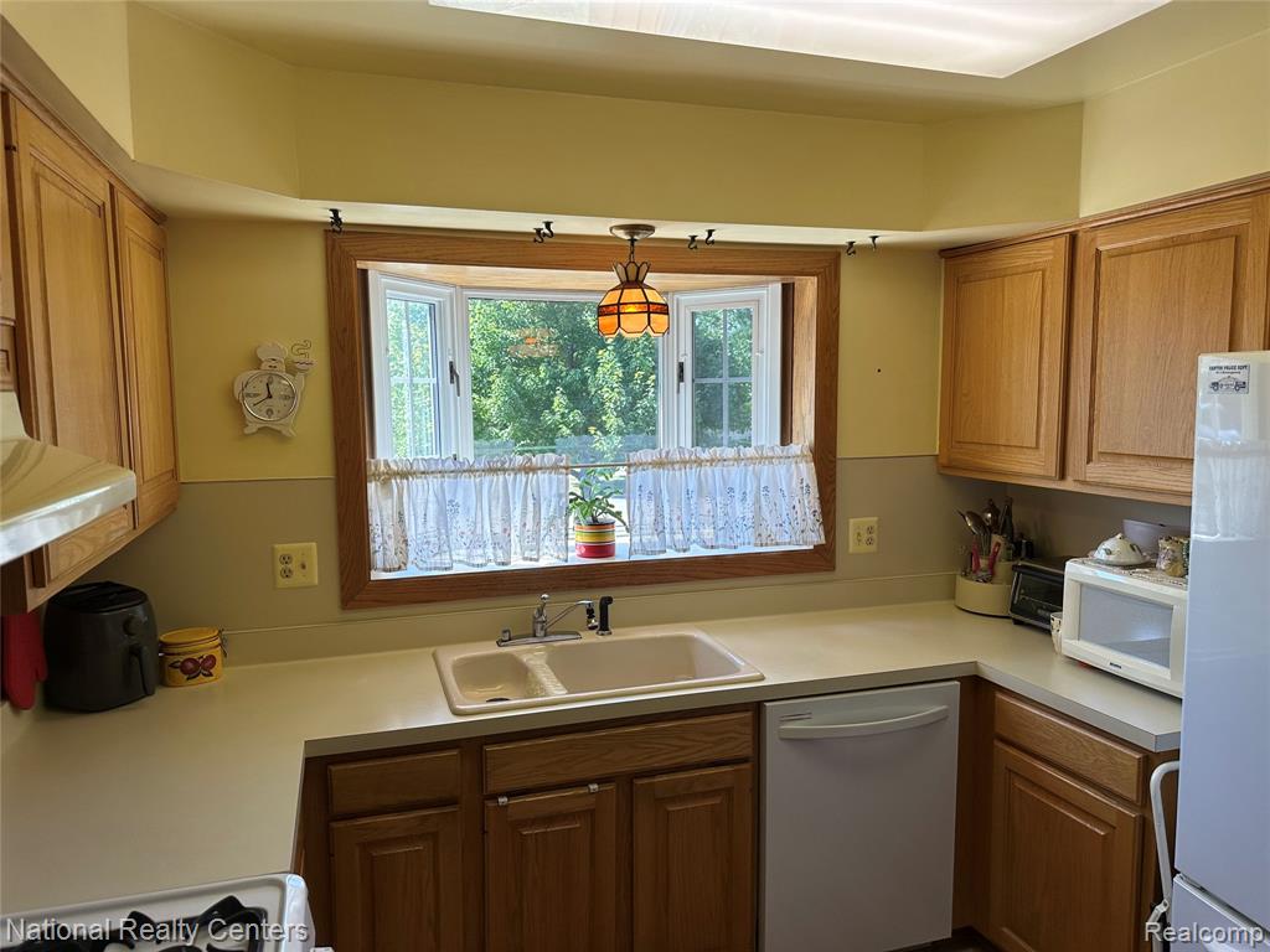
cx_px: 635
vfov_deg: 56.8
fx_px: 881
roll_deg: +0.3
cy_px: 476
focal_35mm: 24
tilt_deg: -4.7
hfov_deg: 71.6
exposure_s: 1/498
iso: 80
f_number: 1.78
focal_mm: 6.86
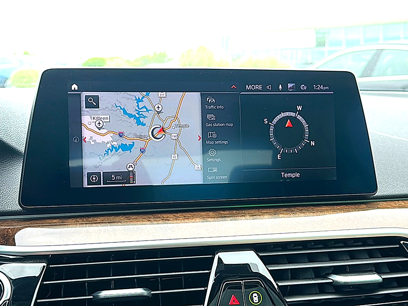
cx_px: 204
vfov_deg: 35.1
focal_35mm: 41
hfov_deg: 45.8
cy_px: 153
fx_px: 483
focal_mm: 6.86
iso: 80
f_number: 1.78
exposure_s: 1/719
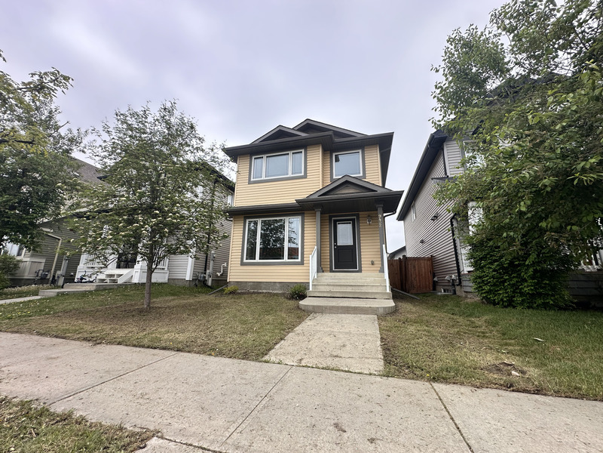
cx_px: 302
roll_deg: -1.9
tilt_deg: +13.9
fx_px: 244
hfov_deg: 102.1
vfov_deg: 85.7
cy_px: 226
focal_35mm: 14
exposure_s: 1/1082
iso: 50
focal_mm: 2.22
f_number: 2.2
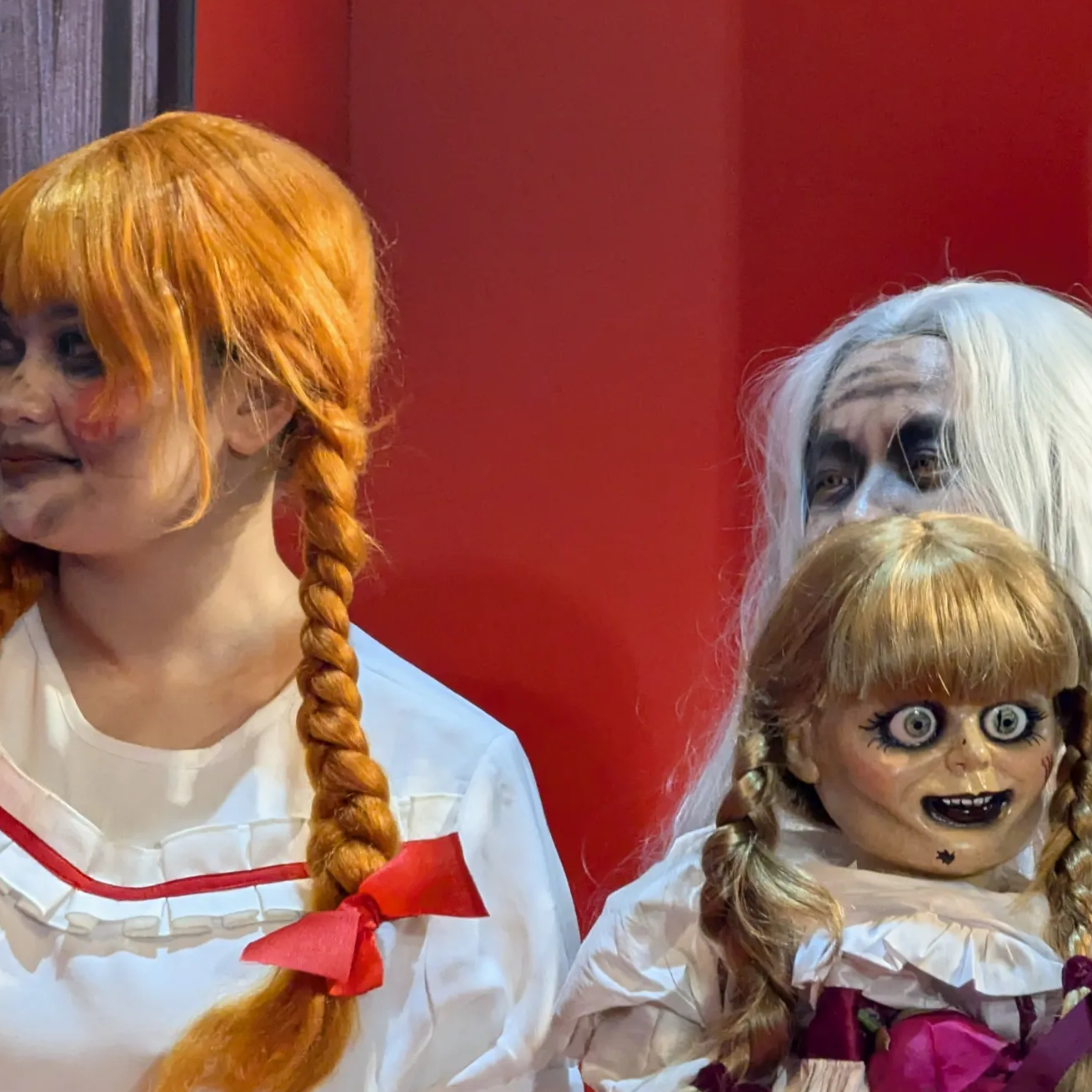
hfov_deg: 9.8
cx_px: 525
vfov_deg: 9.8
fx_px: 6389
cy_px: 689
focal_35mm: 179
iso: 767
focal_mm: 19
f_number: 3.5
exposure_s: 1/93.1
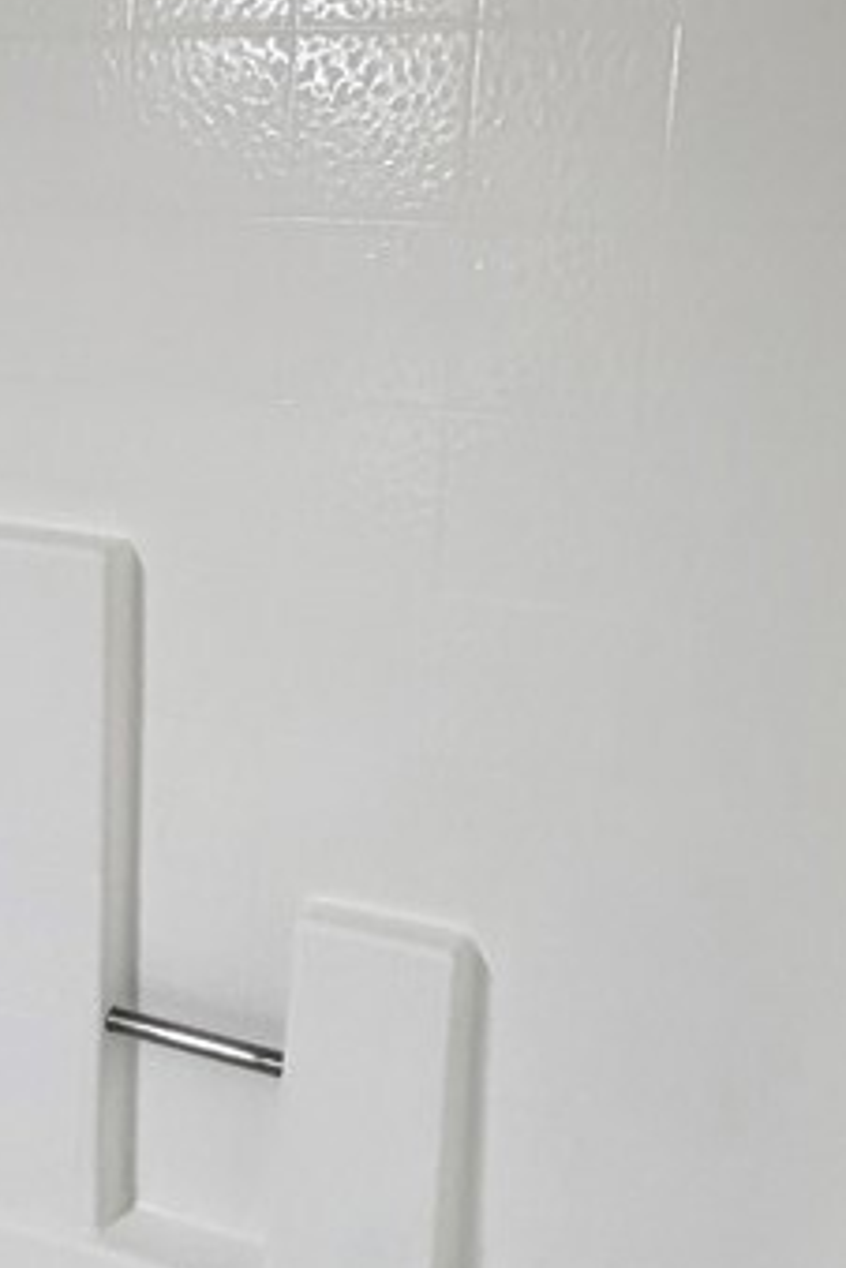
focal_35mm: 44
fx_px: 1551
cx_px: 210
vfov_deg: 44.5
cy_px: 598
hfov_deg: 30.0
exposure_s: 1/120
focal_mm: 2.22
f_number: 2.2
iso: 200
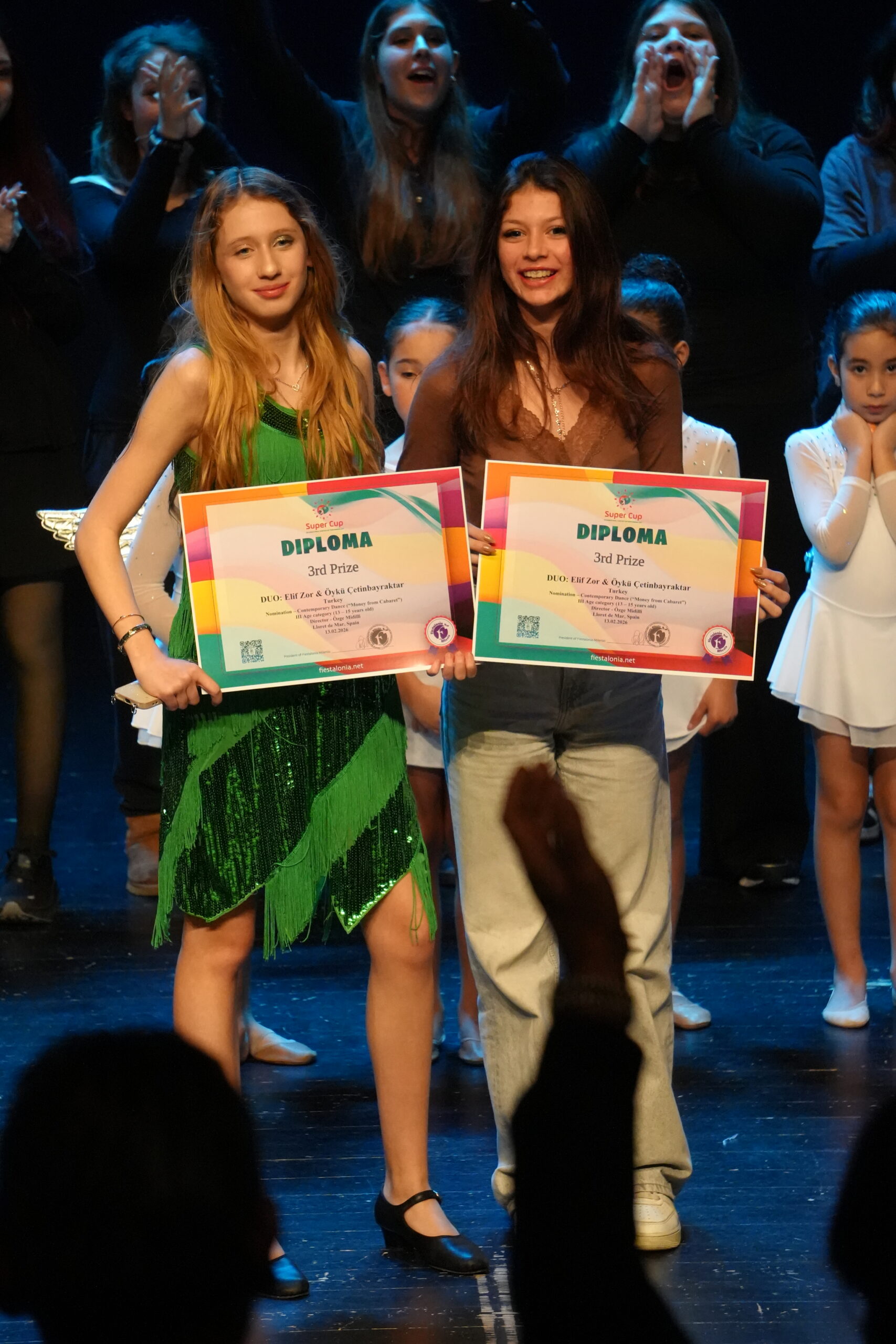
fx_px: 7614
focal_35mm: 204
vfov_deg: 10.1
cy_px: 672
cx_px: 448
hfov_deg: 6.7
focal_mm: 136
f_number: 5.6
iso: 8000
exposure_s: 1/250
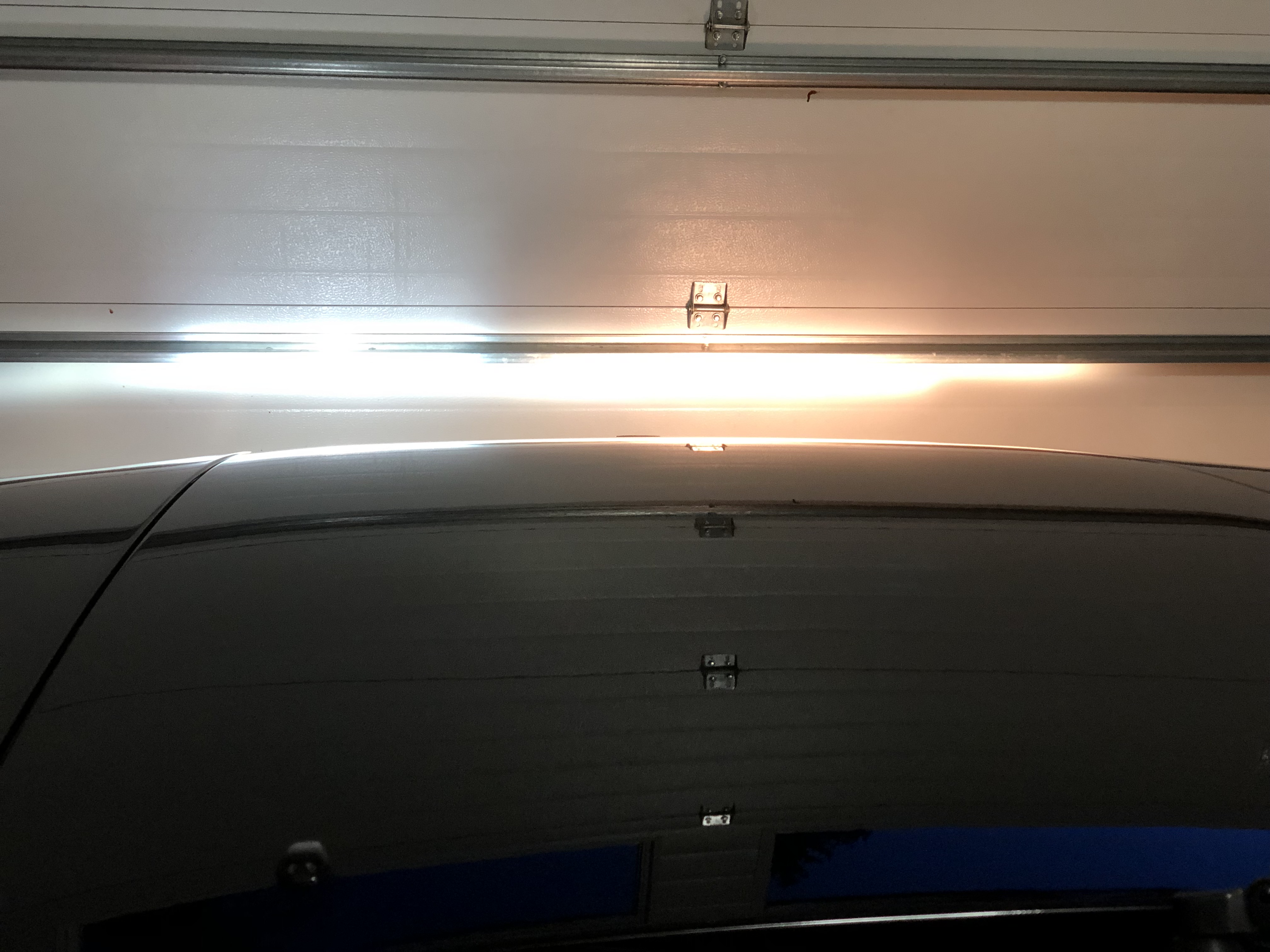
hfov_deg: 36.8
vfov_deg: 28.0
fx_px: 1908
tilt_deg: -19.4
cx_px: 635
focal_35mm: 52
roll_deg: -0.5
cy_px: 476
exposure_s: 1/30
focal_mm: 6
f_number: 2.4
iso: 125
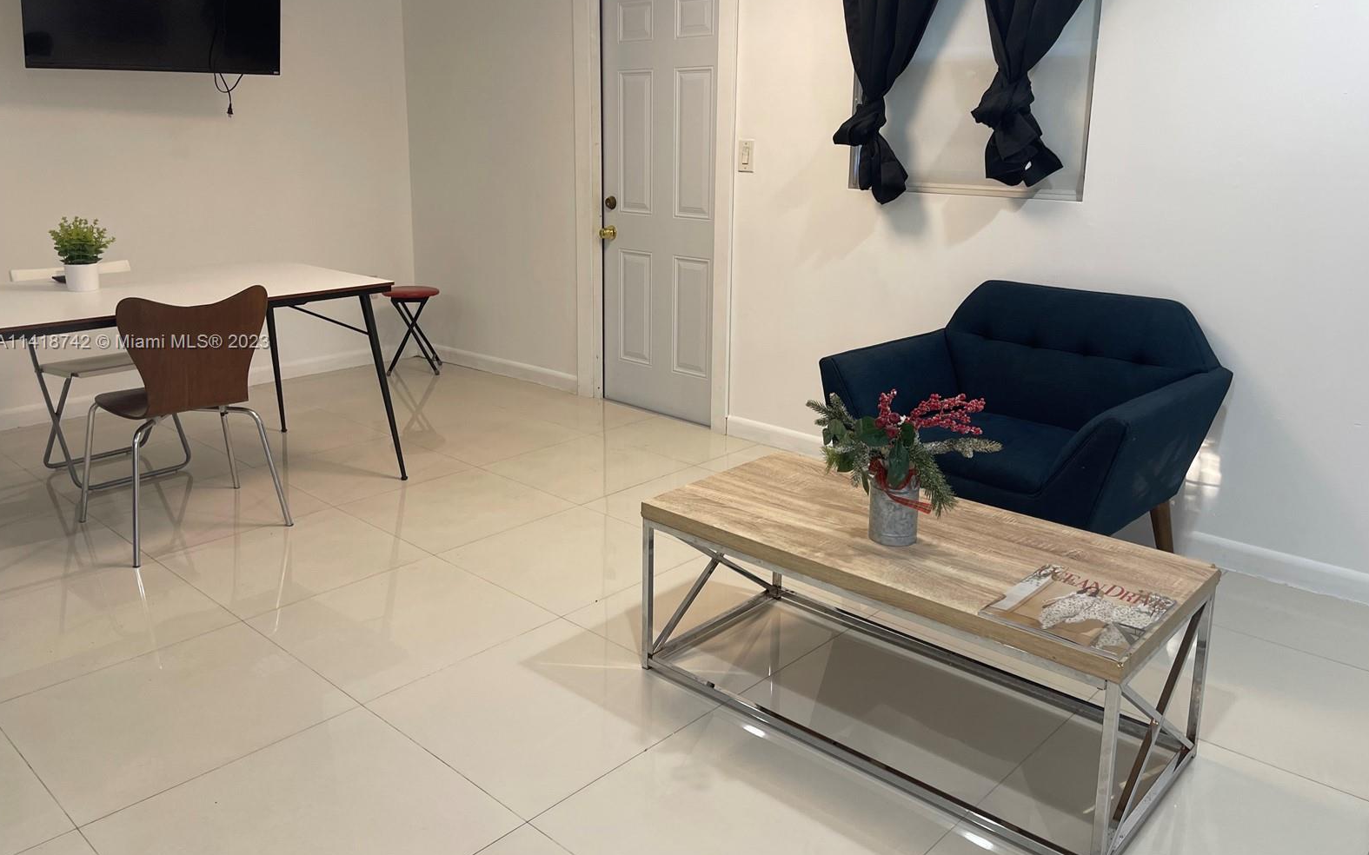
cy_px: 343
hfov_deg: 66.5
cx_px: 687
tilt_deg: -13.6
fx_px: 1045
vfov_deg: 44.3
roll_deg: -0.4
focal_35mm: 28
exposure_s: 1/60
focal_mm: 5.1
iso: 80
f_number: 1.6
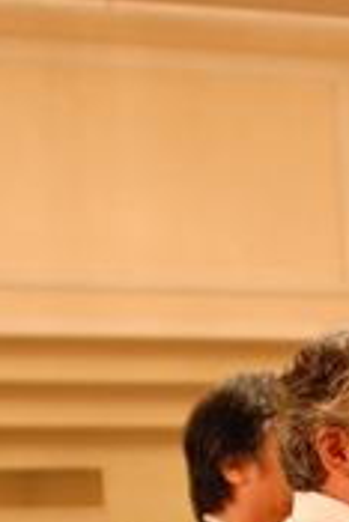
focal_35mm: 154
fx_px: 2235
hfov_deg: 8.7
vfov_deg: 12.6
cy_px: 784
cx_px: 559
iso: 800
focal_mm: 28
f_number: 2
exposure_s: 1/125
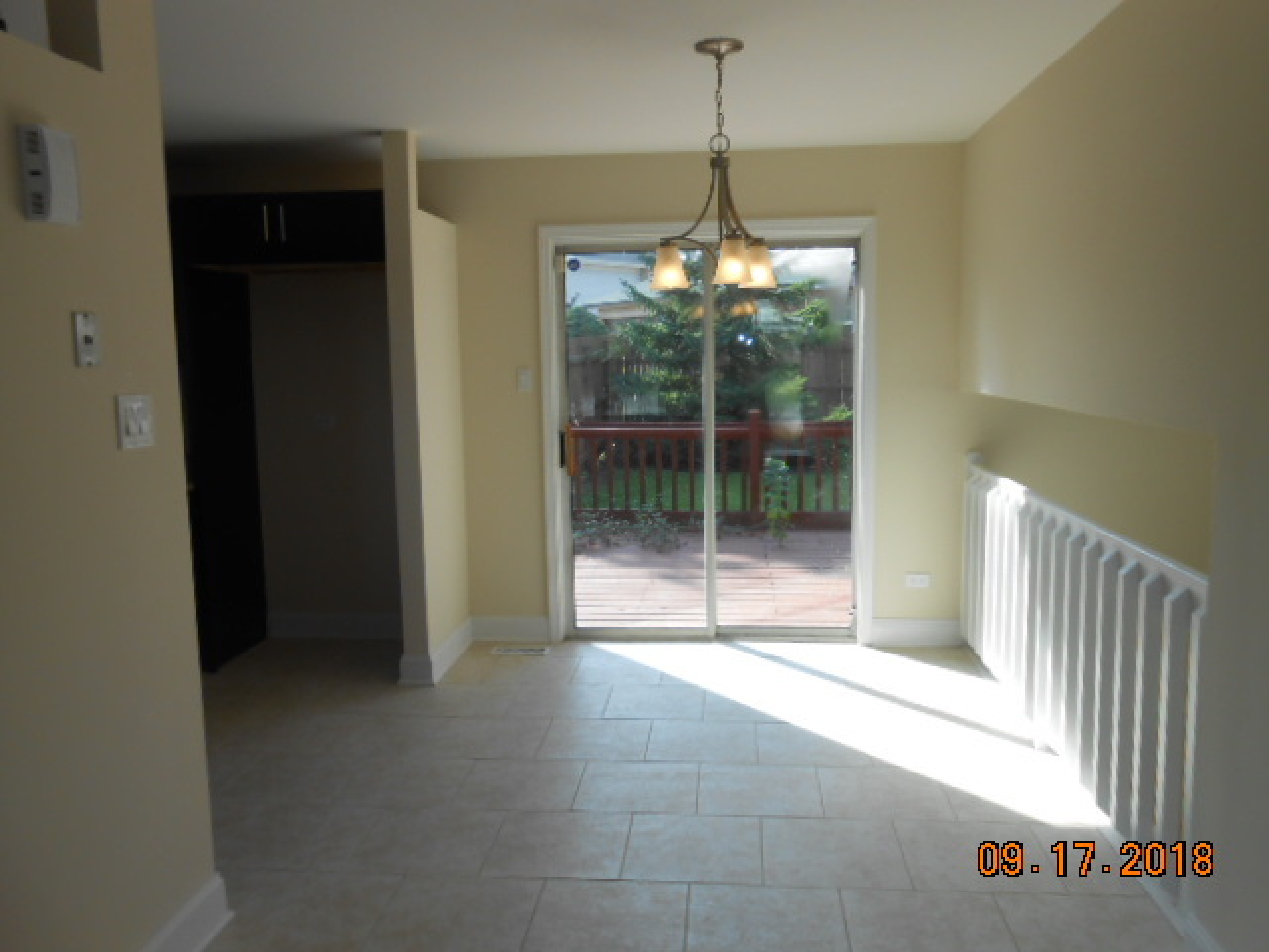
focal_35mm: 26
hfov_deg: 67.3
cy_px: 476
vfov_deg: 53.1
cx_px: 634
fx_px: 953
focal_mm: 4.6
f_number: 3.5
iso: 80
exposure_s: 1/250
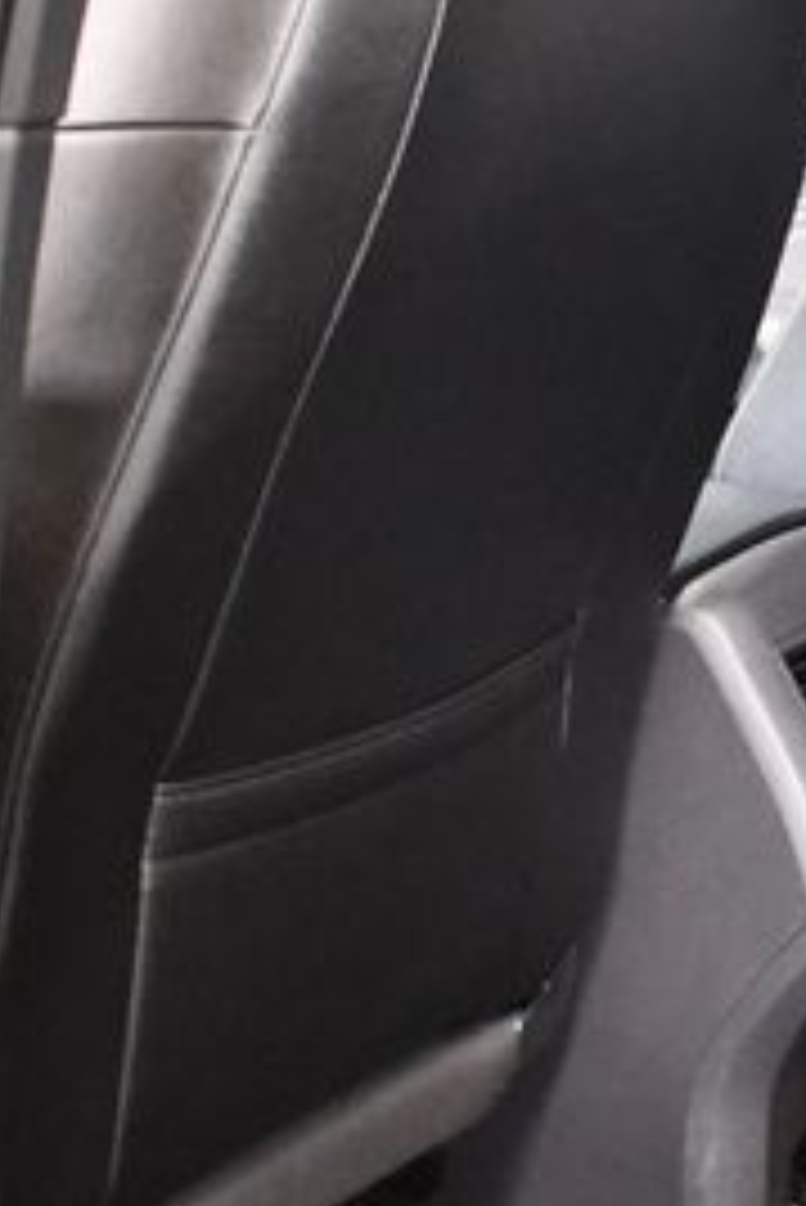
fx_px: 2884
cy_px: 378
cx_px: 1117
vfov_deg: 23.5
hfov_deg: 15.0
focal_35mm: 86
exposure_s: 1/60
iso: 6400
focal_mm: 18
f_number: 3.5
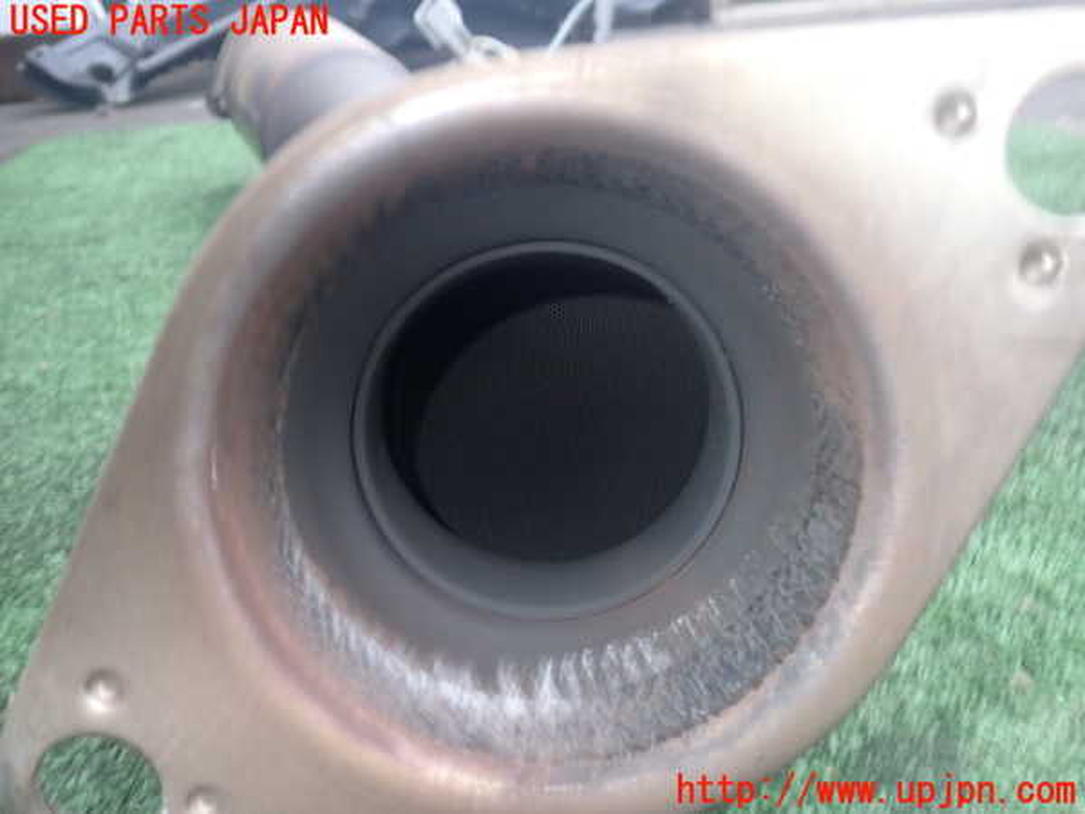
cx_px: 542
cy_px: 407
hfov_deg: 60.0
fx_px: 940
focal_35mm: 30
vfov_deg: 46.8
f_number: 6.3
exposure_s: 1/30
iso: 200
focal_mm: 5.4
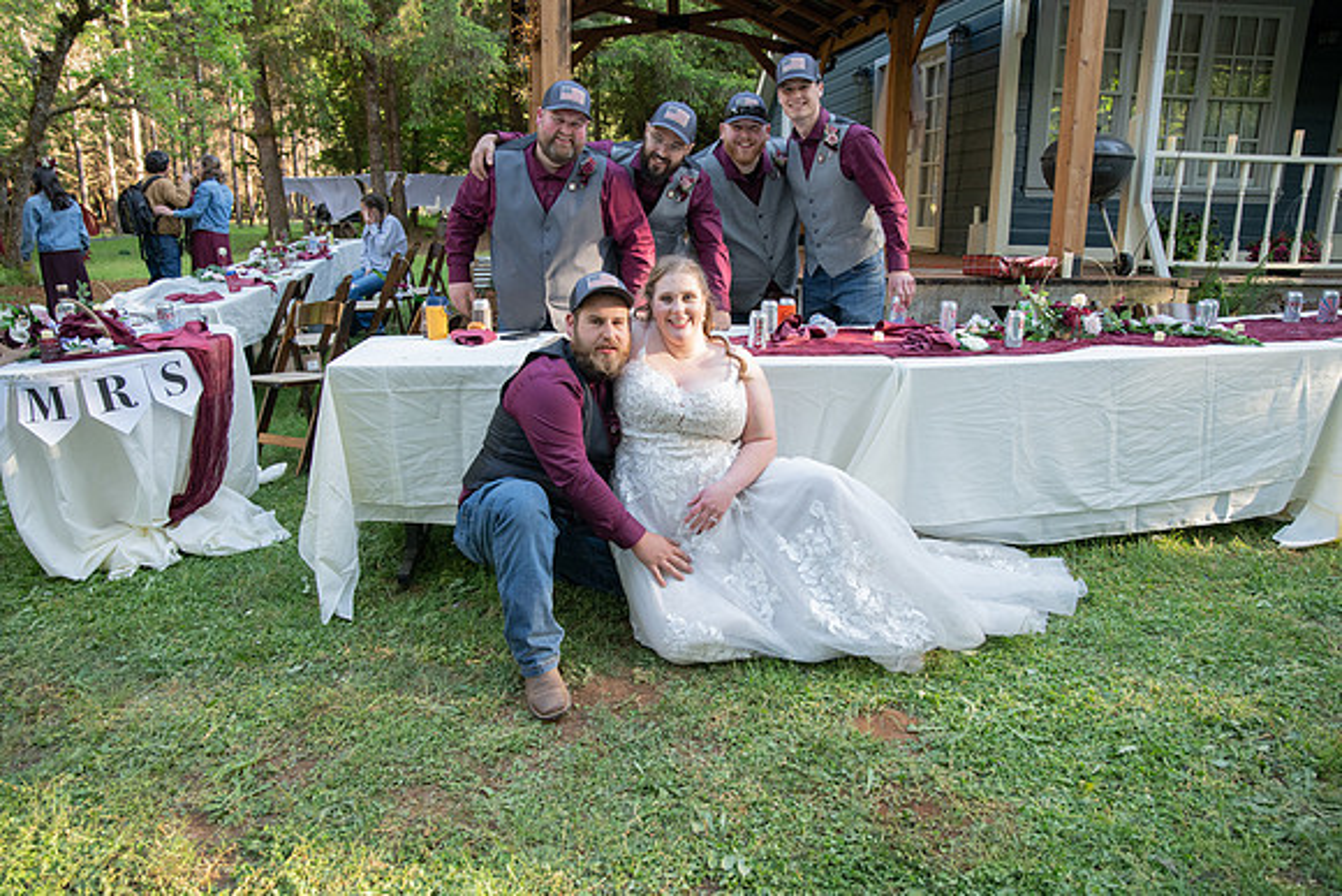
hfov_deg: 73.7
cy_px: 448
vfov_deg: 53.2
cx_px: 671
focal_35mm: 24
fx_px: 895
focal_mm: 24
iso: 1250
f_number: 4
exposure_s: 1/320
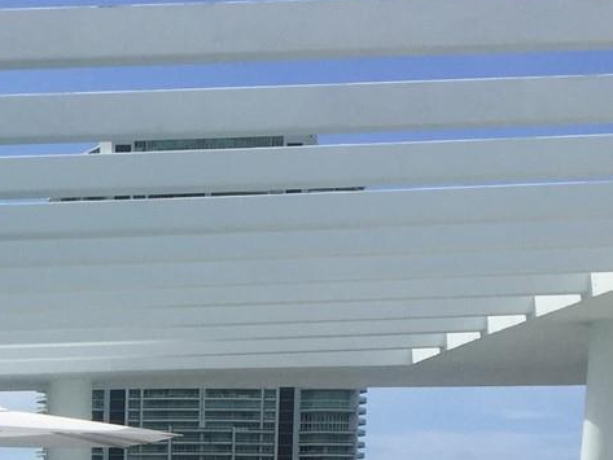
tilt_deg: -5.8
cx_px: -54
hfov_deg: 19.2
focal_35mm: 98
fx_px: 1736
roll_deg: -2.2
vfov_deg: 14.2
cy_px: 683
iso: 32
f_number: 2.2
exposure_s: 1/3968
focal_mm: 4.15
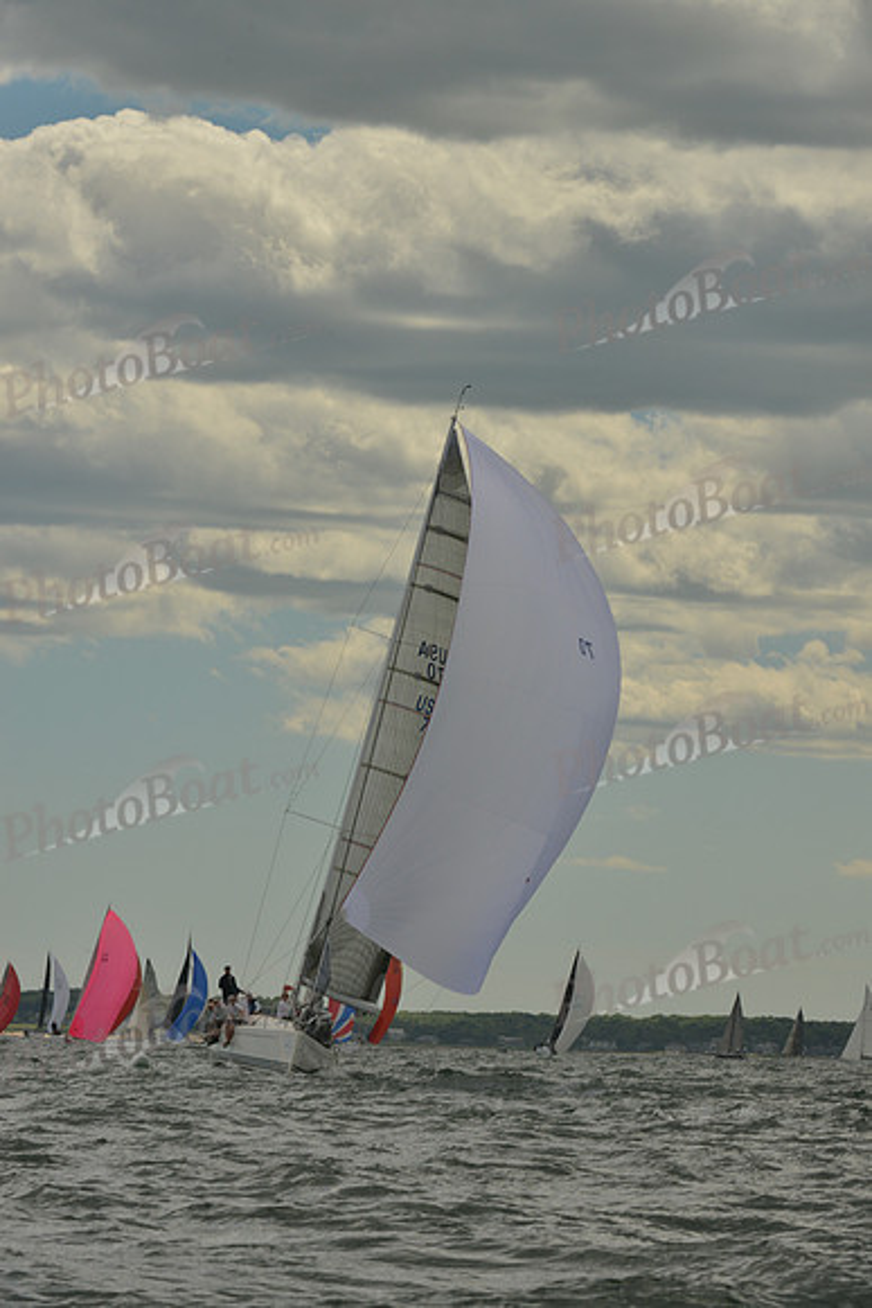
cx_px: 436
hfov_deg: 6.9
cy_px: 654
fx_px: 7262
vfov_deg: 10.3
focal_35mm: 200
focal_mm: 200
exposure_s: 1/800
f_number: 14
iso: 400
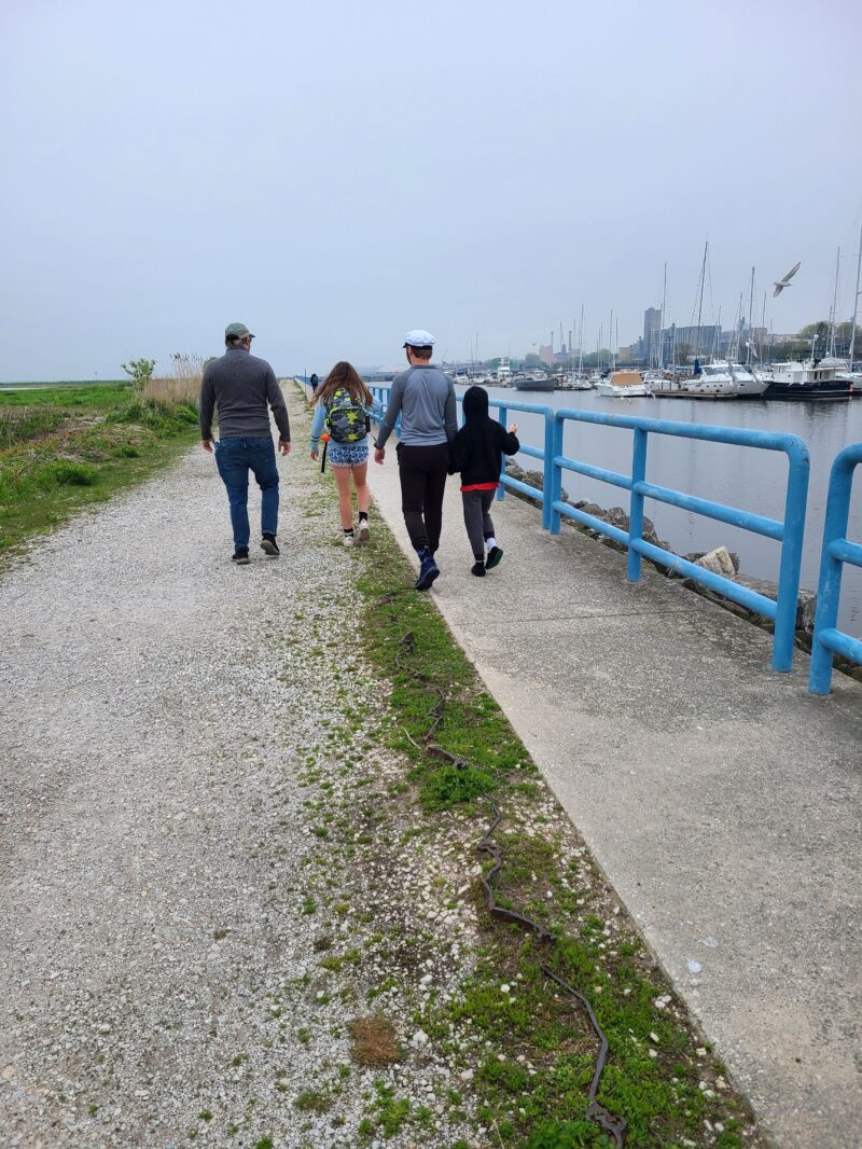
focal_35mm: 26
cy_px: 574
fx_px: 863
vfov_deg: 67.3
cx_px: 431
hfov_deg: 53.1
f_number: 1.8
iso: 40
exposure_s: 1/1365
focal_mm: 5.4
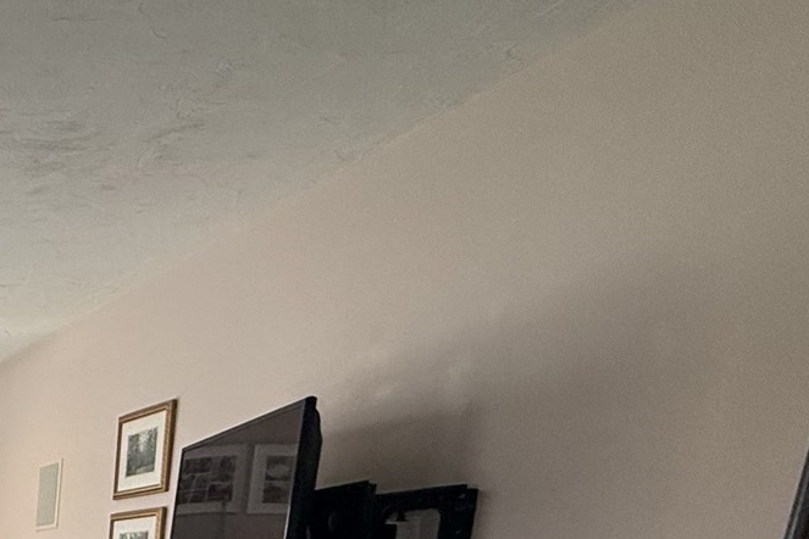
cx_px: -398
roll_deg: +0.3
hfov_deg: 28.6
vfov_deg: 24.2
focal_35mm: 45
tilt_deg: -11.1
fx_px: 1011
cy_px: 784
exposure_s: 1/120
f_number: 2.2
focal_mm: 2.22
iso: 125
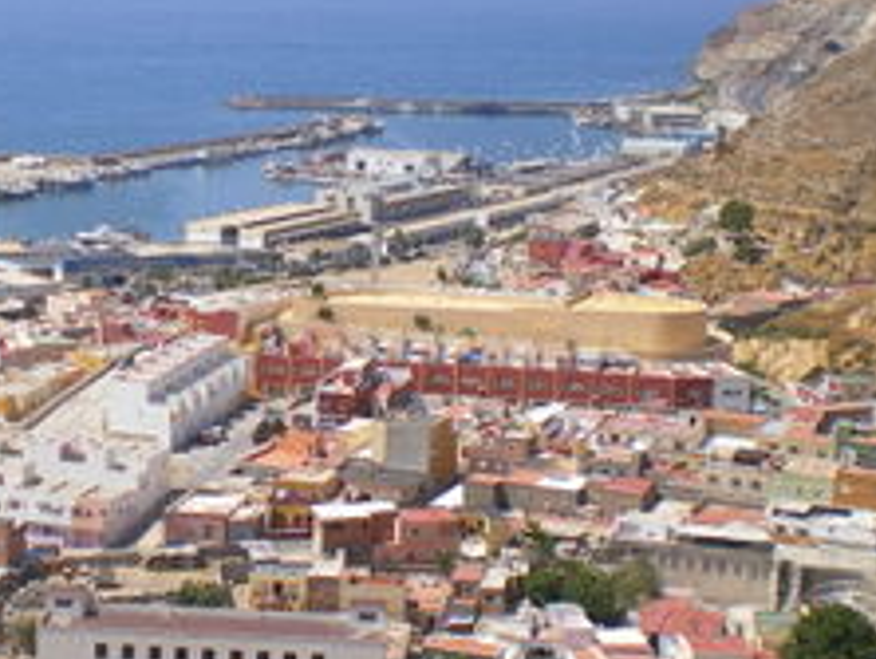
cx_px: 197
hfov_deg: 23.5
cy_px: 249
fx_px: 2077
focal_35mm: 82
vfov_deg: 18.0
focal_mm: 6.3
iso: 64
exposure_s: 1/400
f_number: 4.6
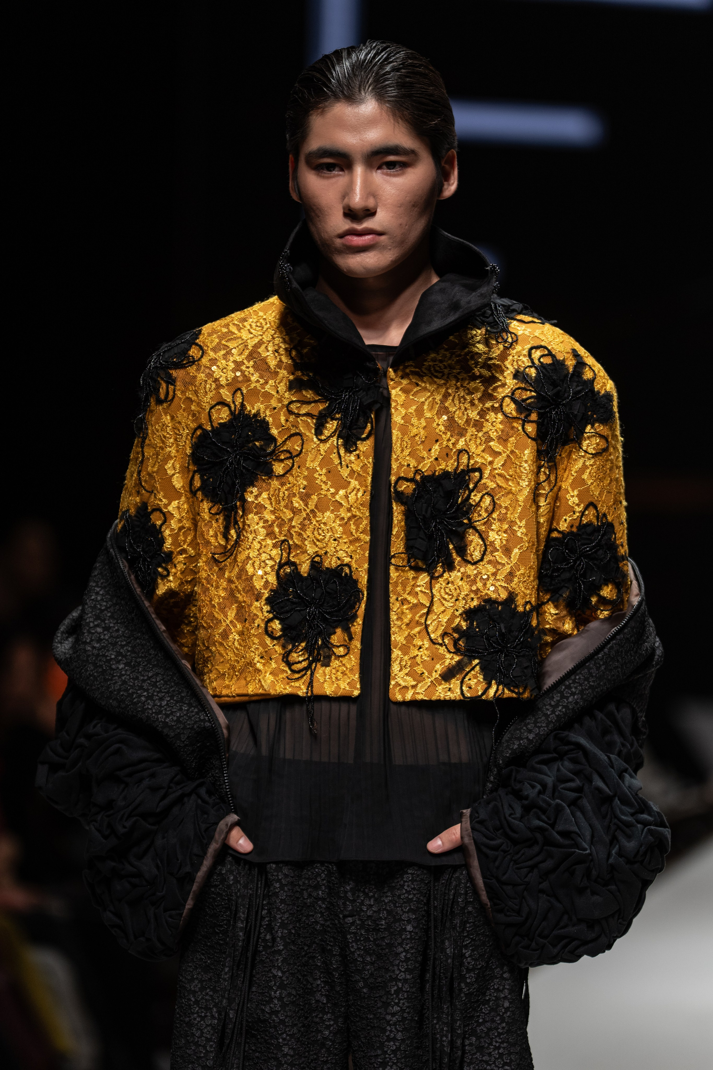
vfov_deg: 8.4
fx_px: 7278
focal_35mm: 245
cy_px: 535
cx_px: 356
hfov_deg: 5.6
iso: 200
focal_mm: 163.8
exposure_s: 1/400
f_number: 2.8
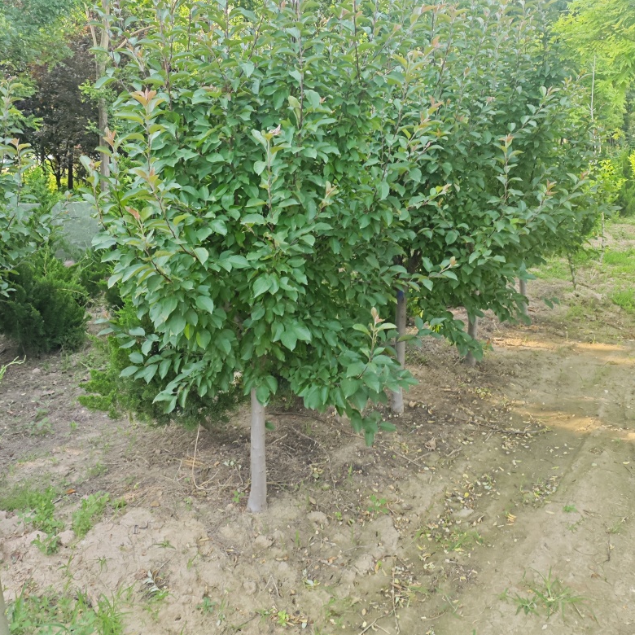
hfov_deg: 55.6
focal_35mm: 29
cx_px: 318
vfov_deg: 54.4
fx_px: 602
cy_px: 209
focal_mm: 5.84
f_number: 1.6
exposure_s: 1/288
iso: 50
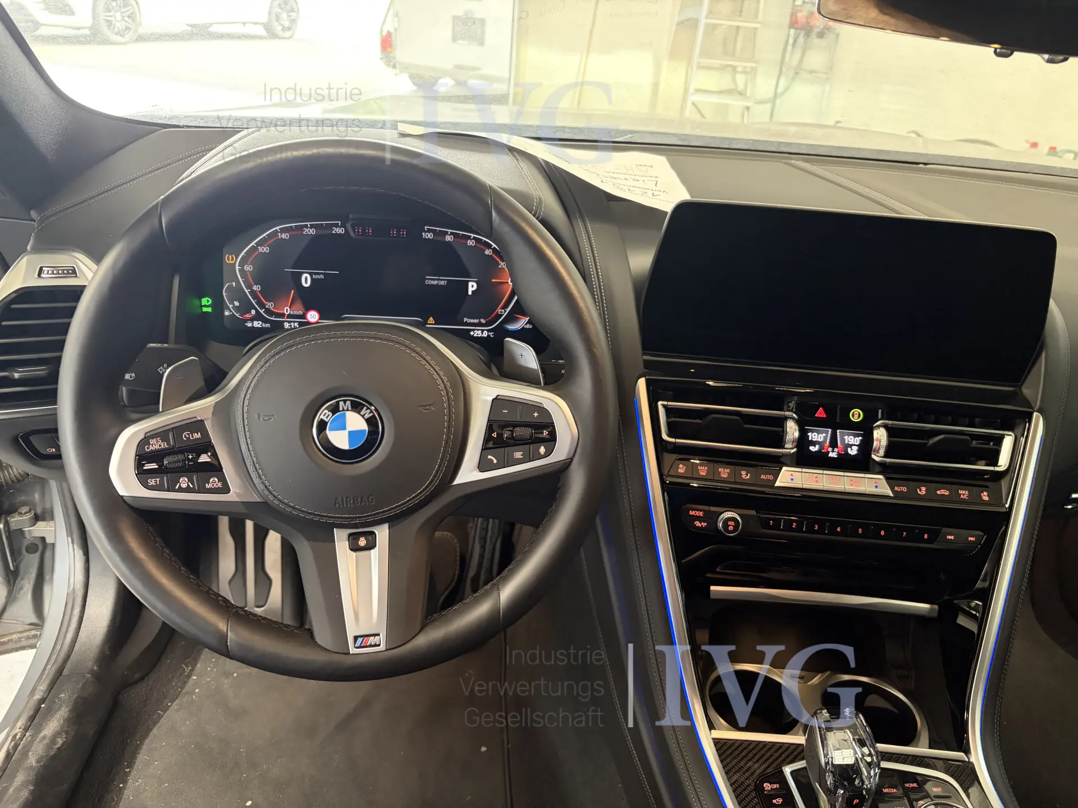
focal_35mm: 26
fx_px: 810
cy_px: 404
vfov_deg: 53.1
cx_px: 539
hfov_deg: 67.3
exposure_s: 1/40
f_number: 1.6
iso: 500
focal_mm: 5.96
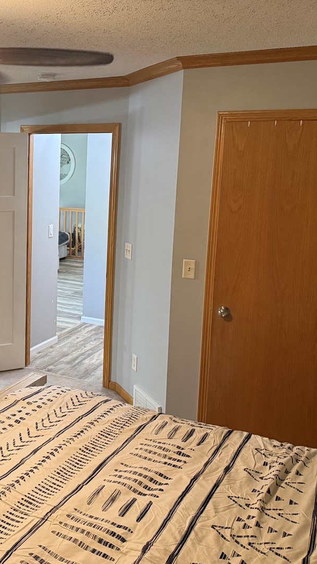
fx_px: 583
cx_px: 15
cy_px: 254
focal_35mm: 39
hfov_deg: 28.8
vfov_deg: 51.5
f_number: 1.78
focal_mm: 6.76
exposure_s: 1/60
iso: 320
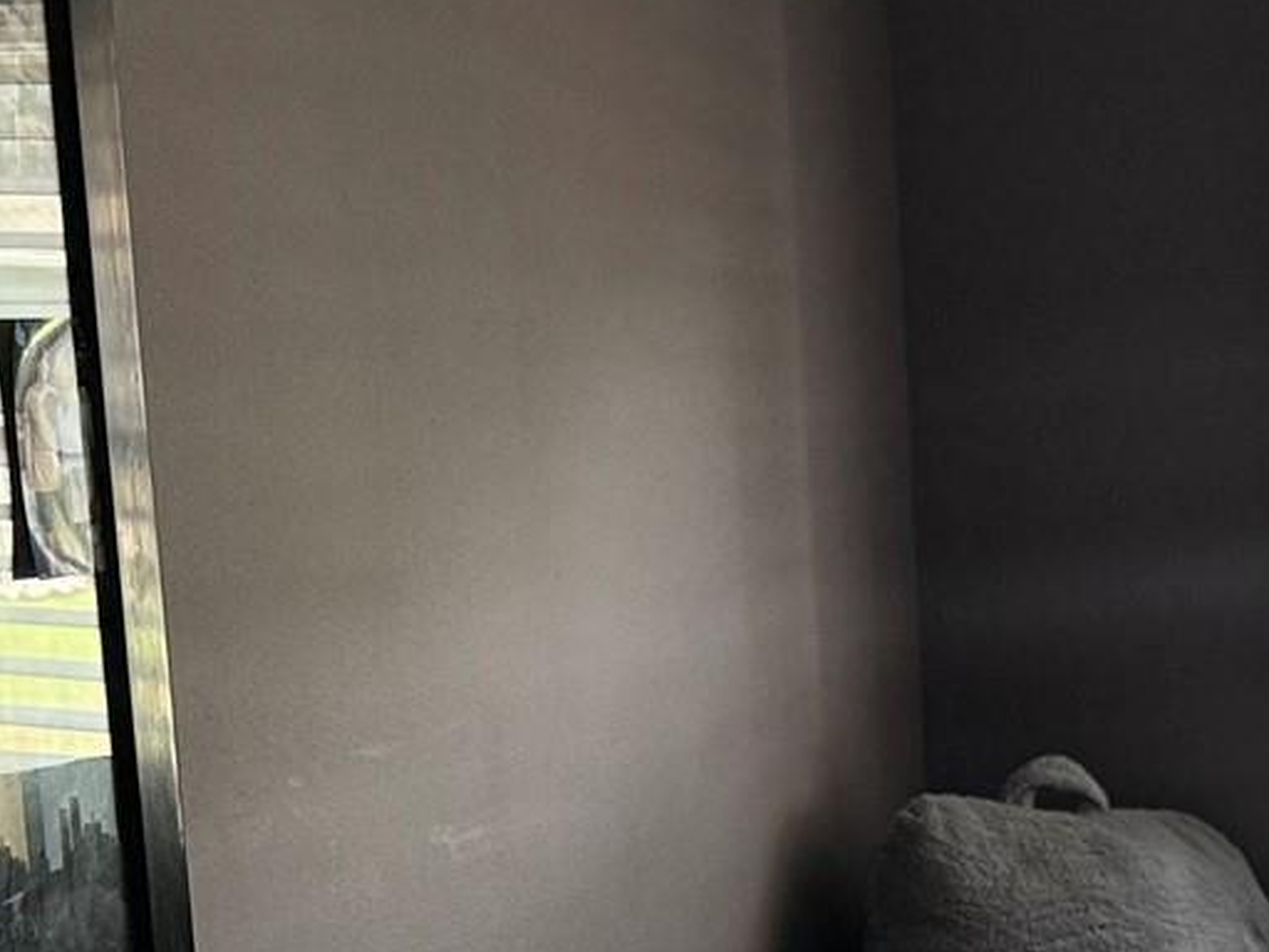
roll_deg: +0.9
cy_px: 1121
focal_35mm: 96
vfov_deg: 14.9
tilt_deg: -12.6
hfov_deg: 19.6
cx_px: 1363
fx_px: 3519
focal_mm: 6.76
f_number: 1.78
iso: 200
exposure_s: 1/155
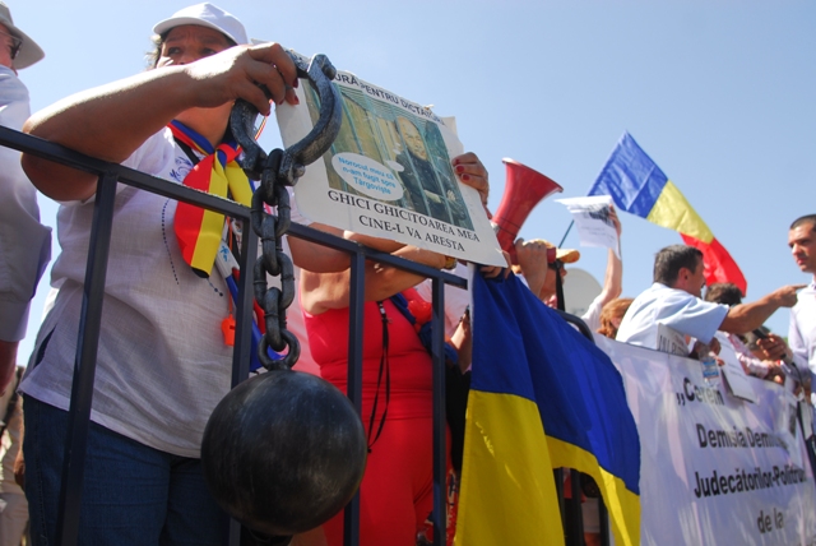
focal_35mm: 30
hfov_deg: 61.9
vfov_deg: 43.7
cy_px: 273
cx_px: 408
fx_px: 681
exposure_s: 1/500
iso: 100
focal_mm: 20
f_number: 3.5
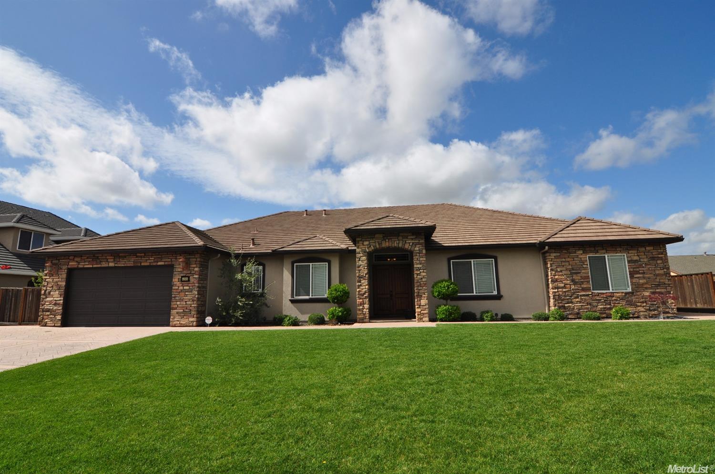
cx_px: 358
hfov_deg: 95.1
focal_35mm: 16
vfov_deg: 71.9
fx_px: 327
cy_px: 237
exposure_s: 1/320
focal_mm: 11
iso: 200
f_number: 10
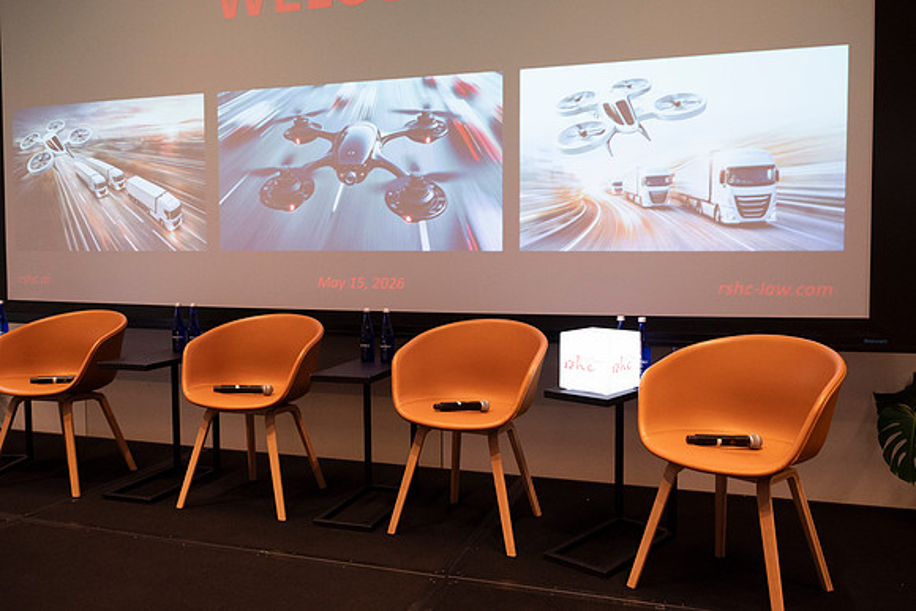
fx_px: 687
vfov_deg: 48.0
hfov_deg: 67.4
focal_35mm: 27
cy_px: 306
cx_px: 458
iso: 1250
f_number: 3.5
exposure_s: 1/125
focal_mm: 18
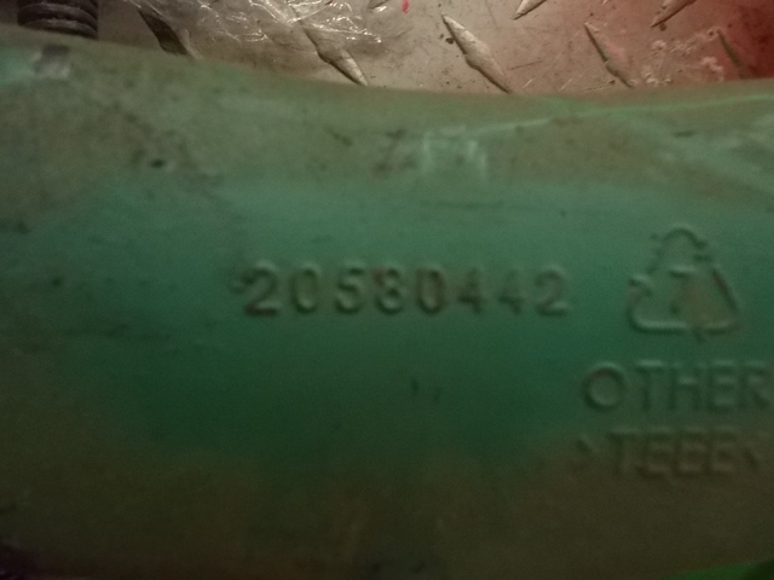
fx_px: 648
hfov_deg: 61.7
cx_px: 387
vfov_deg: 48.2
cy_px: 290
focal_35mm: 29
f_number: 3.3
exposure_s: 1/10
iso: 400
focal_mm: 4.1
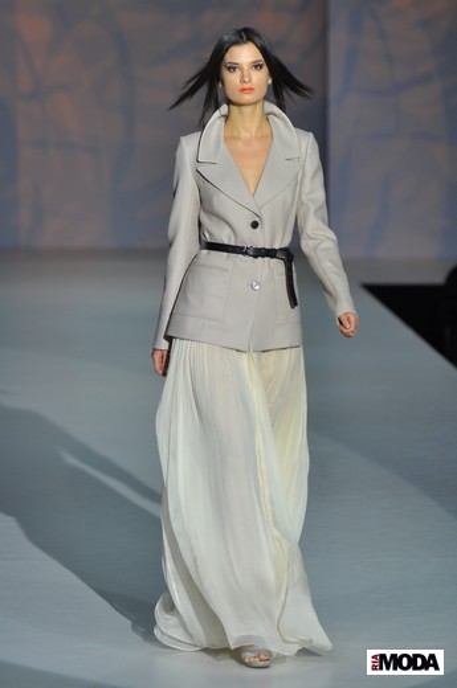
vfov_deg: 9.5
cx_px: 228
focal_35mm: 218
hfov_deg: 6.3
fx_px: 4155
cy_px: 344
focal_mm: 145
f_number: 4
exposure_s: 1/320
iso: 400
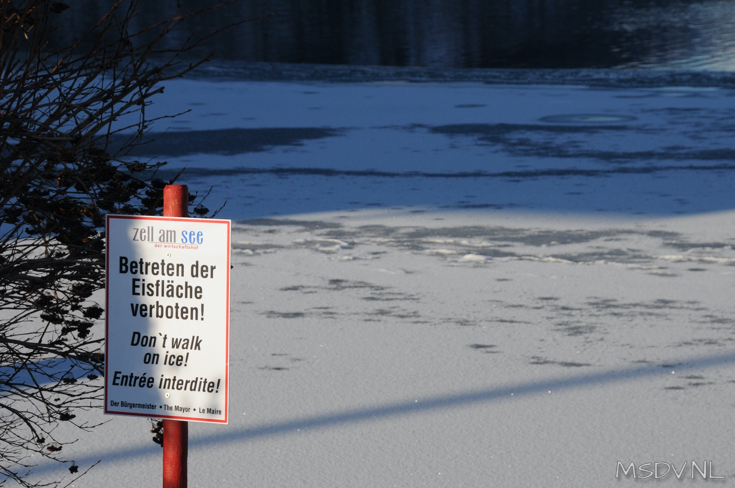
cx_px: 368
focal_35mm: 105
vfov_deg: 13.0
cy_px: 244
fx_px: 2141
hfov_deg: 19.5
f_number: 11
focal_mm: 70
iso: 400
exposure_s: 1/500
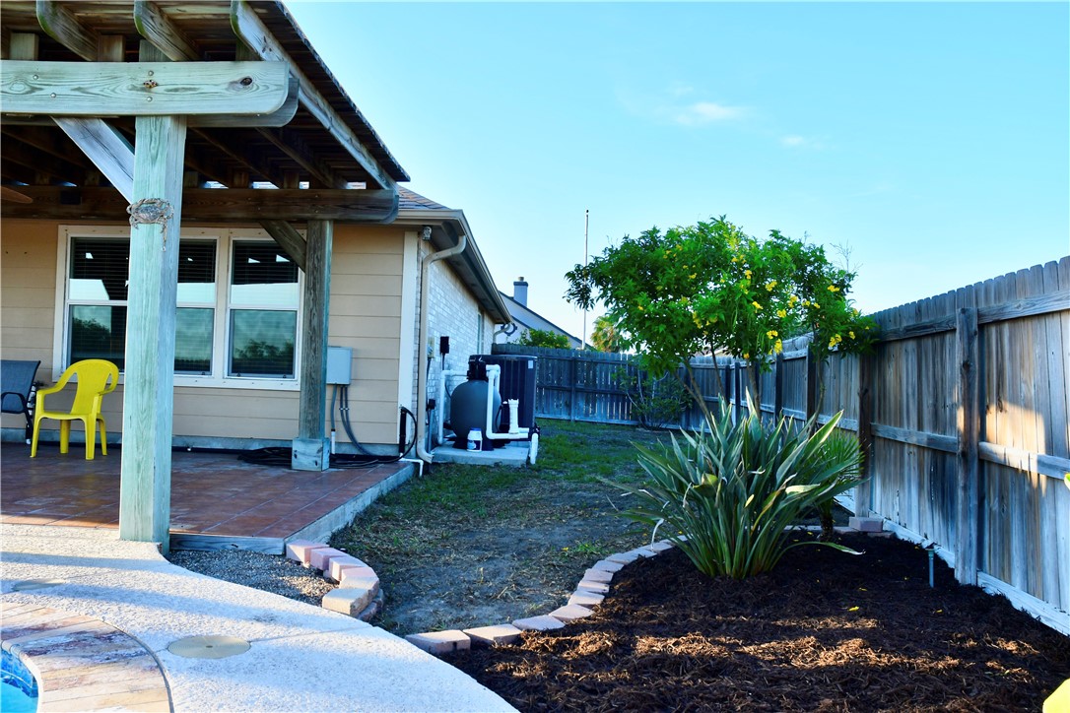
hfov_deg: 67.4
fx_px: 802
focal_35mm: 27
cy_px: 356
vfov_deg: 47.9
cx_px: 535
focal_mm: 18
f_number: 9
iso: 200
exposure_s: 1/100
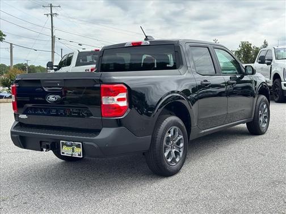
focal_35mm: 48
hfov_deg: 39.7
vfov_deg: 30.3
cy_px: 107
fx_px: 397
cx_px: 143
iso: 64
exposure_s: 1/2415
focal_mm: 6.76
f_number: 1.78
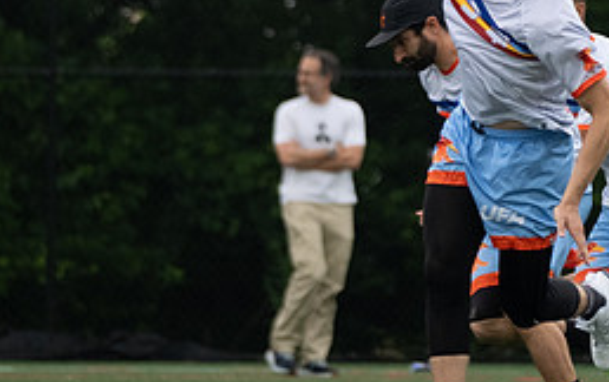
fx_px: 10786
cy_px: 34
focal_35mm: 649
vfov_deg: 2.0
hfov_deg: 3.2
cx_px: 495
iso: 640
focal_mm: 140
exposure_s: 1/1000
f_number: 2.8
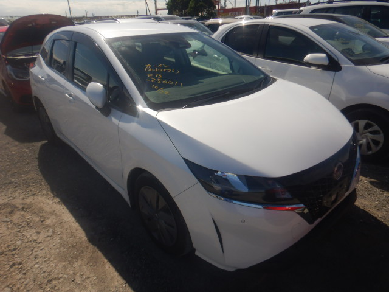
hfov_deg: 71.6
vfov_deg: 56.8
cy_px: 146
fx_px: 270
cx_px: 194
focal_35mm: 24
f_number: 2.8
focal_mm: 4.3
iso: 125
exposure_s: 1/640
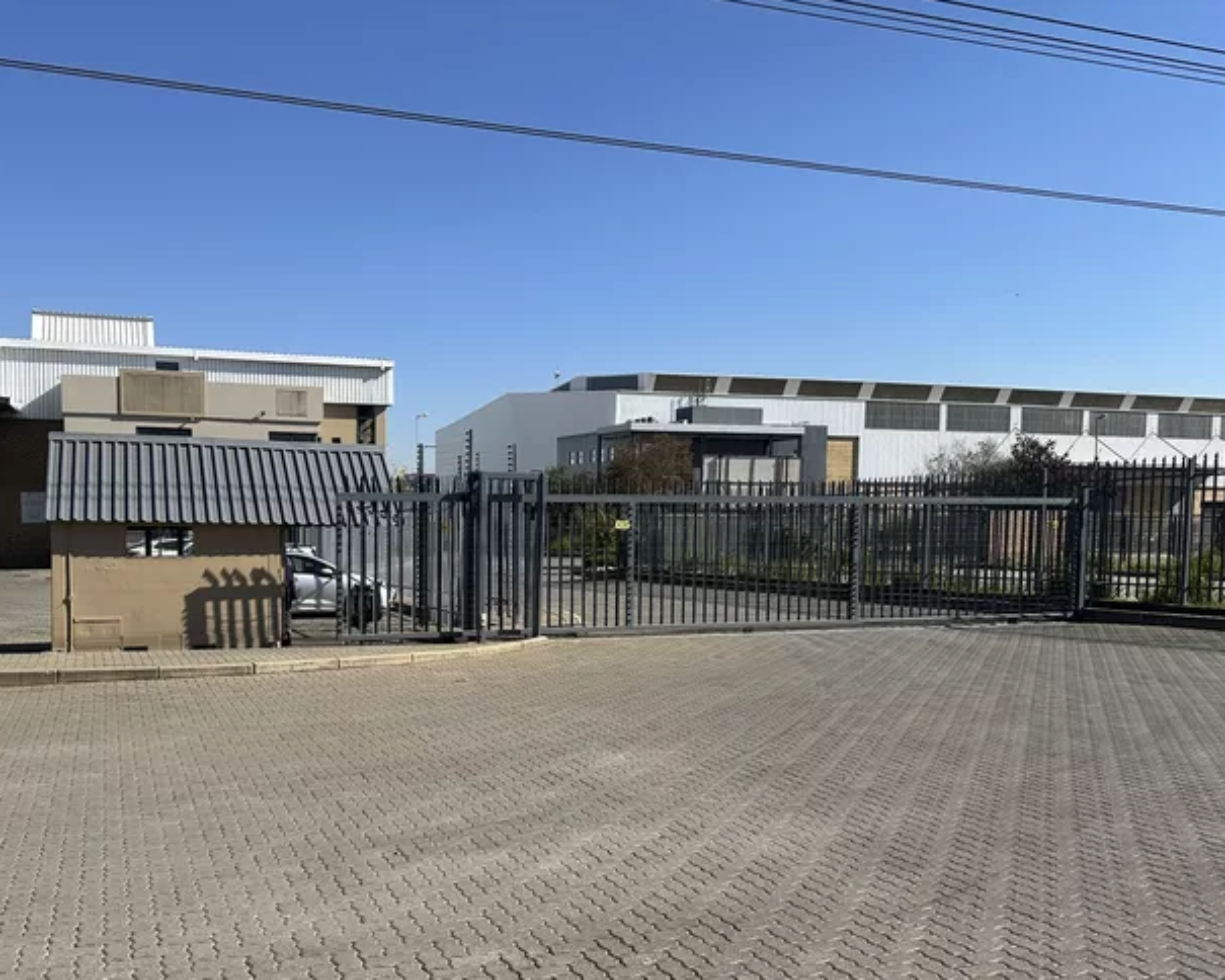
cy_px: 589
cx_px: 492
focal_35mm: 31
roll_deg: -0.8
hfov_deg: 56.8
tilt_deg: -4.1
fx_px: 1124
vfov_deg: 46.8
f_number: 1.78
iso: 80
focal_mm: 6.86
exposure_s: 1/4762
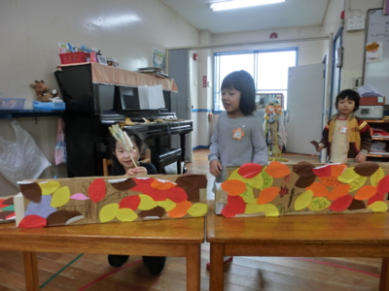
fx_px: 270
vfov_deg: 56.8
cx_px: 194
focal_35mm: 24
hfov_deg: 71.6
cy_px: 146
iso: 125
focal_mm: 4.24
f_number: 3
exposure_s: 1/60
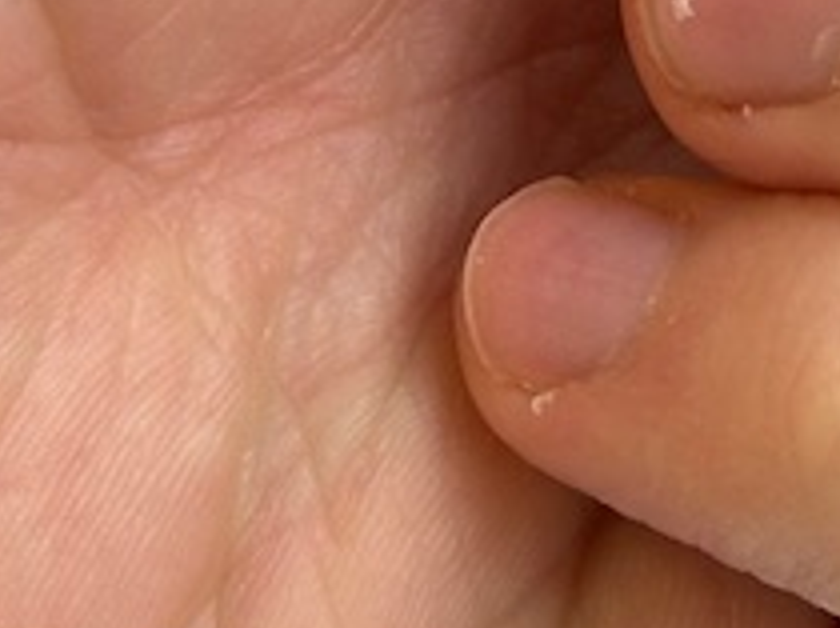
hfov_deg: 6.7
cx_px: 892
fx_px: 7102
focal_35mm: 293
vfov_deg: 4.9
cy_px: -984
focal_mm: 6.86
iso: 80
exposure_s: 1/100
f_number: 1.78
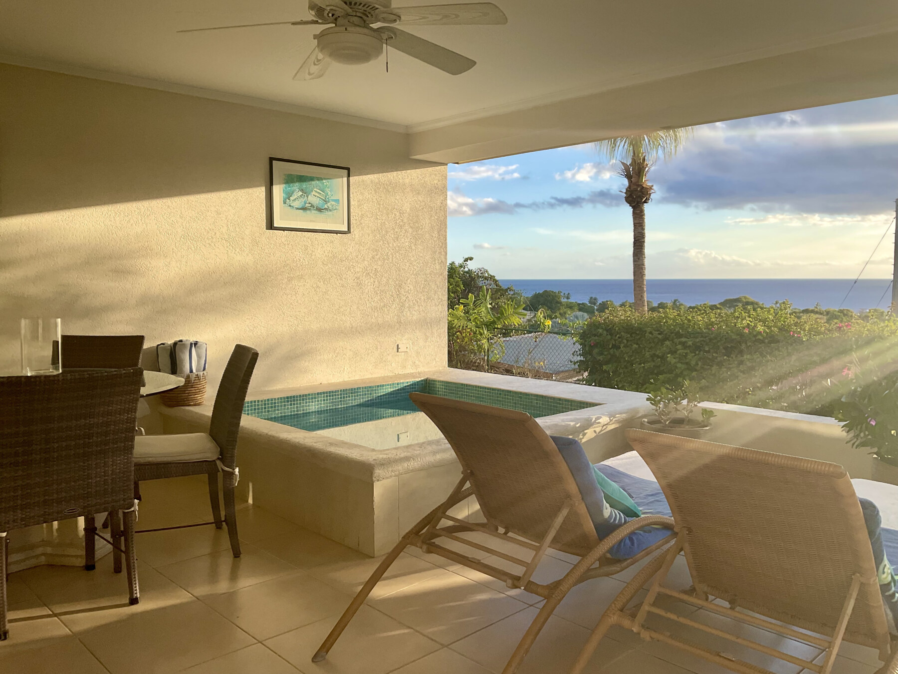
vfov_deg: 48.2
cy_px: 337
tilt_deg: -3.6
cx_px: 449
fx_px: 752
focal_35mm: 29
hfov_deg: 61.7
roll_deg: +0.4
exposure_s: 1/691
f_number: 1.8
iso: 16
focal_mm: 3
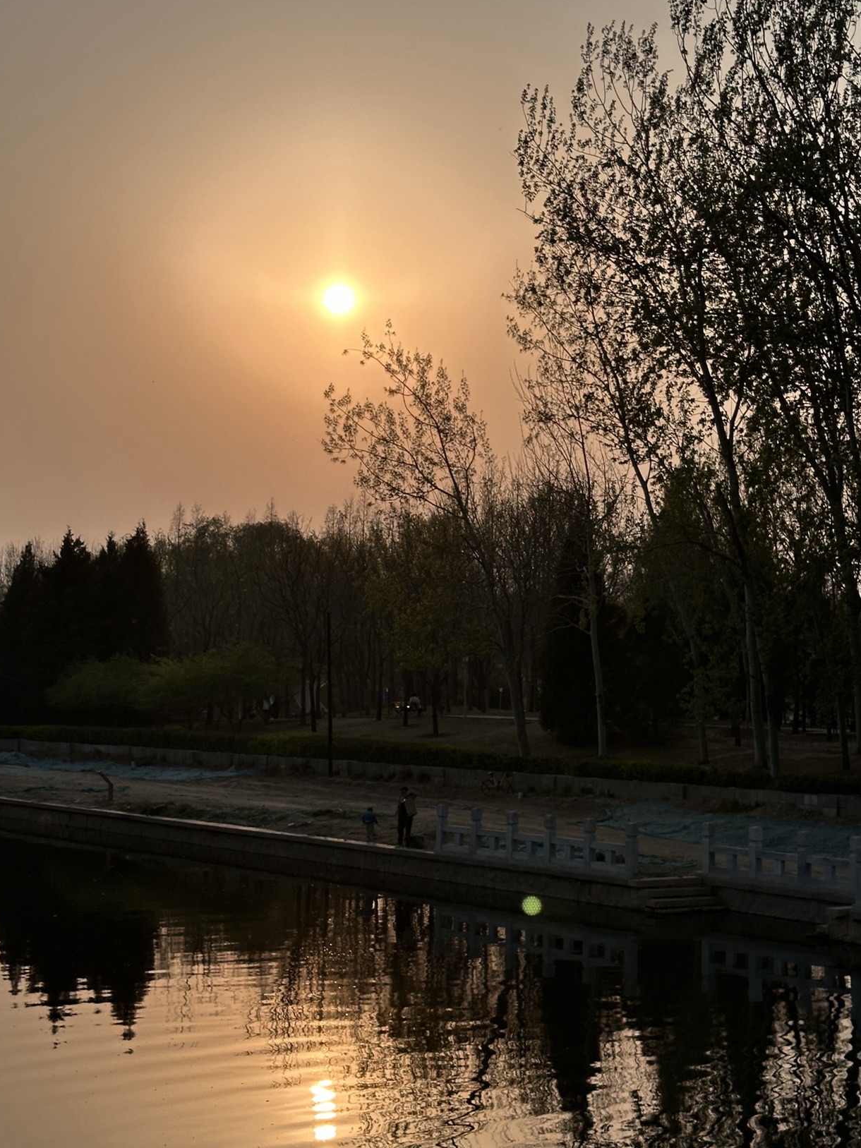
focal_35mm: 59
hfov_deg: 24.8
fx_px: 1957
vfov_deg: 32.7
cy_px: 589
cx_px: 443
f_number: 1.78
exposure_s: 1/12048
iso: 64
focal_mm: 6.86
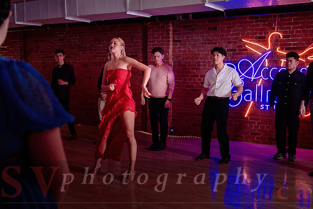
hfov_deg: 42.7
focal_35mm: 46
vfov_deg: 29.2
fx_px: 400
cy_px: 104
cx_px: 152
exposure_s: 1/80
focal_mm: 44
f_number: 4
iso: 800
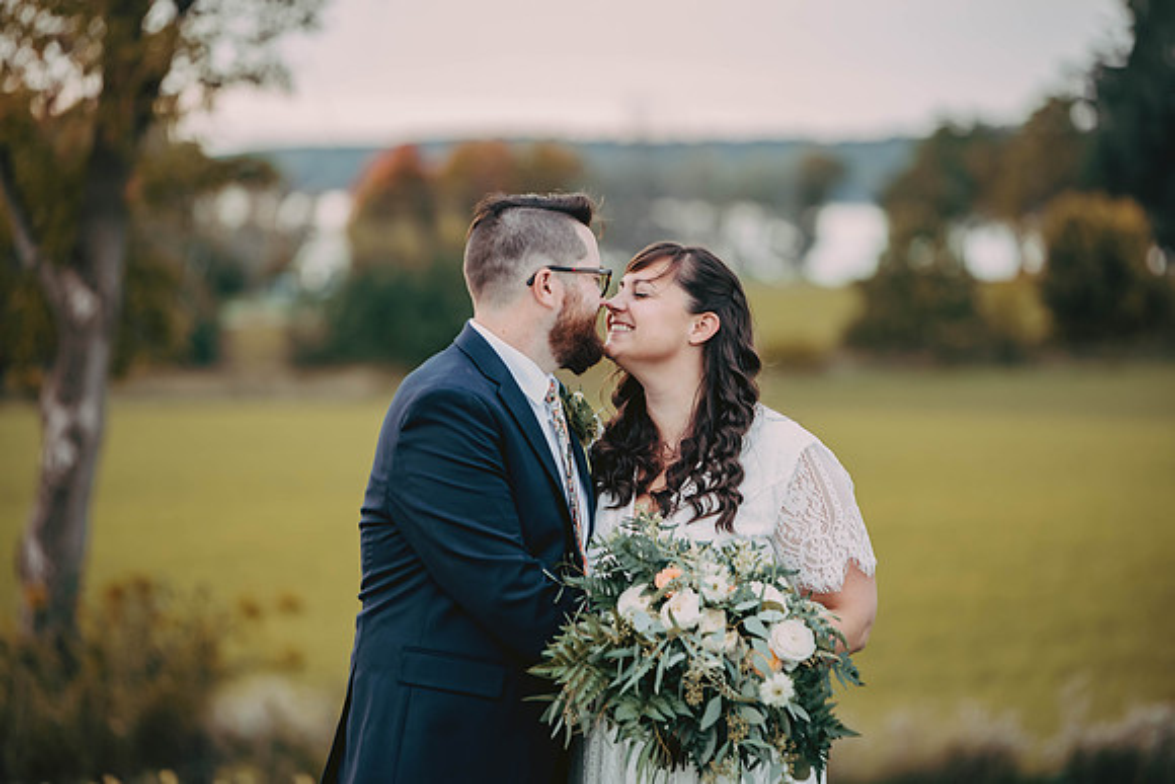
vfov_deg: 8.9
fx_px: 5060
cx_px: 588
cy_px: 392
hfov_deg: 13.2
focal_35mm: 155
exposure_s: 1/160
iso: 500
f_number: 2.8
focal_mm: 155
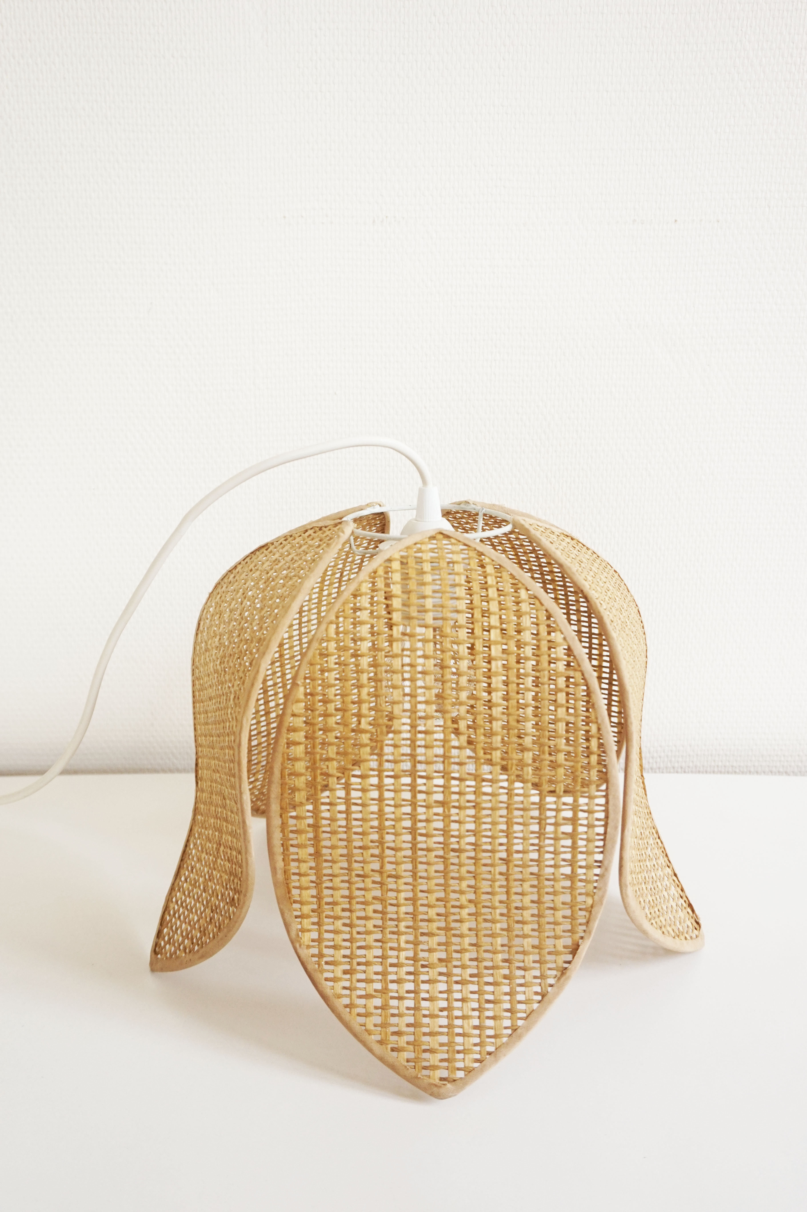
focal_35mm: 30
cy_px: 606
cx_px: 404
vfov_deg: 62.0
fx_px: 1010
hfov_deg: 43.6
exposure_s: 1/160
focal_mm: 20
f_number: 4
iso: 400
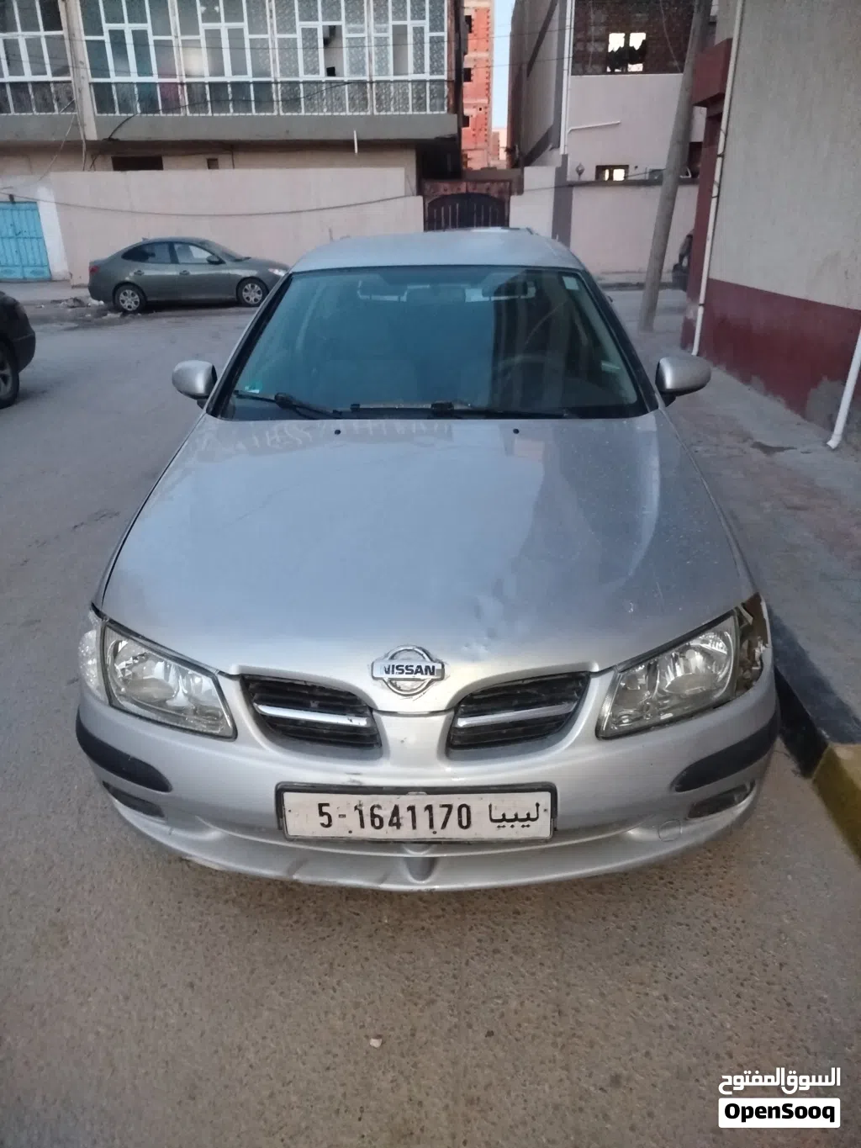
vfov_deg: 71.6
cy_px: 574
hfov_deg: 56.8
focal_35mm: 24
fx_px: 796
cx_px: 430
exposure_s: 1/17
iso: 1250
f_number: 1.7
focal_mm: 5.31
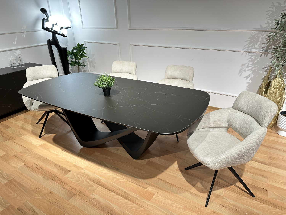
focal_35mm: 24
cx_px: 143
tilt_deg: -24.8
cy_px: 108
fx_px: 198
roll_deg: +2.0
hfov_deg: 71.6
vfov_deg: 56.8
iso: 125
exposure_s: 1/50
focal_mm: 6.86
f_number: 1.78
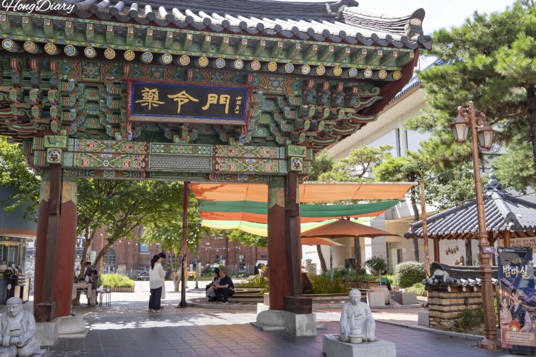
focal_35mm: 34
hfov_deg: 55.8
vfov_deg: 38.9
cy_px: 174
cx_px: 262
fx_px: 506
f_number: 8
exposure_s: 1/100
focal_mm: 33
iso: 100
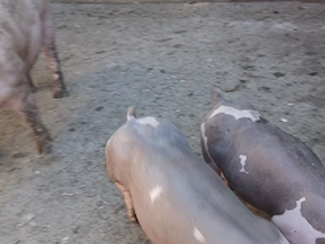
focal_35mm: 42
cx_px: 191
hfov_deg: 44.6
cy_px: 182
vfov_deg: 33.7
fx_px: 394
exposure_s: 1/50.3
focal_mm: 3.98
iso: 25
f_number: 1.8
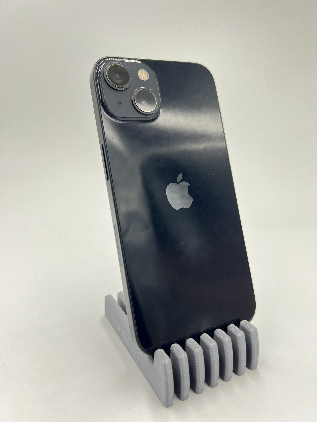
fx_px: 317
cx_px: 158
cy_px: 211
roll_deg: -0.8
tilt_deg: -16.3
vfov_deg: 67.3
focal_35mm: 26
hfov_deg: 53.1
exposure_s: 1/347
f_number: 1.5
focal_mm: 5.7
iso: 50
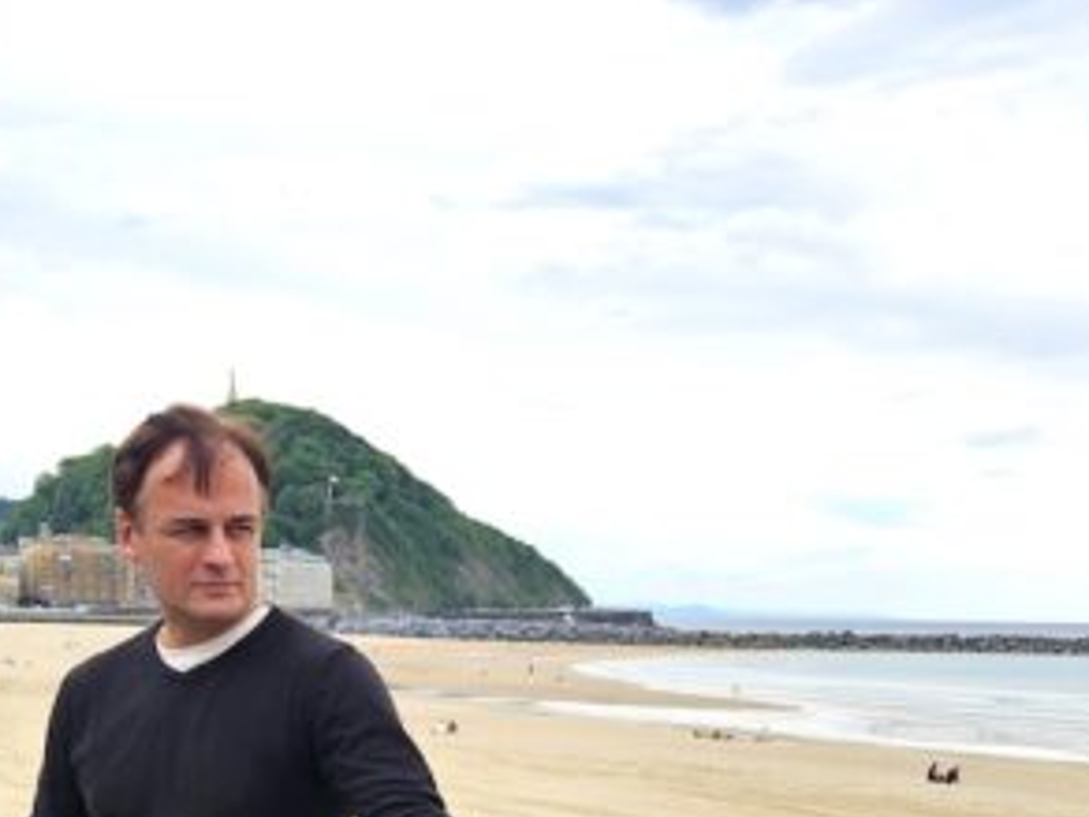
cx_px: 548
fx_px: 1982
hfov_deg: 30.7
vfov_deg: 22.2
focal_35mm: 63
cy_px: 854
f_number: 1.8
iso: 25
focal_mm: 5.4
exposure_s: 1/861
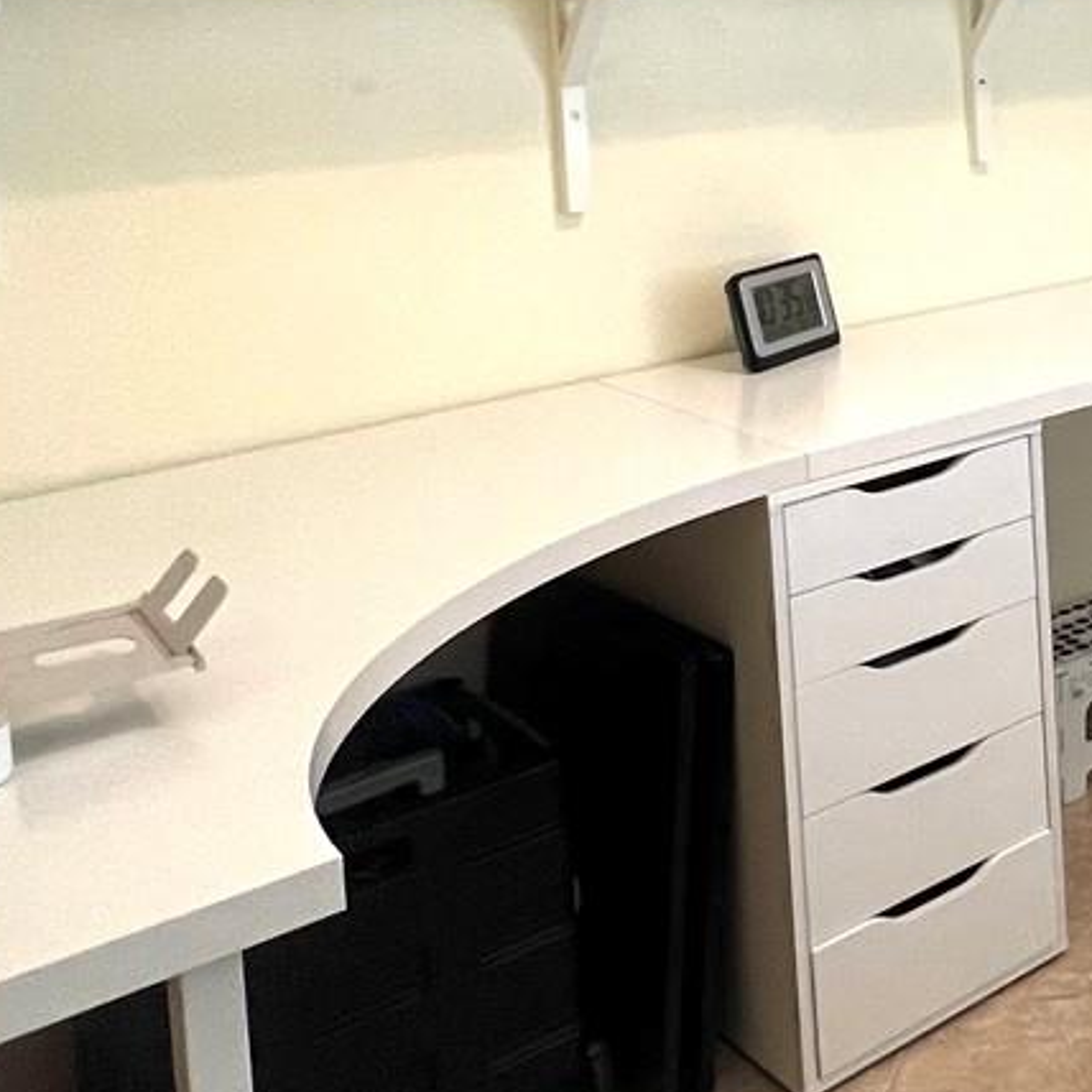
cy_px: 69
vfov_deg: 36.3
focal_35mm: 43
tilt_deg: -1.9
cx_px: 1436
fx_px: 1535
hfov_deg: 30.5
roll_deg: +2.9
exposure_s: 1/120
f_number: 1.8
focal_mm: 1.57
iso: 200
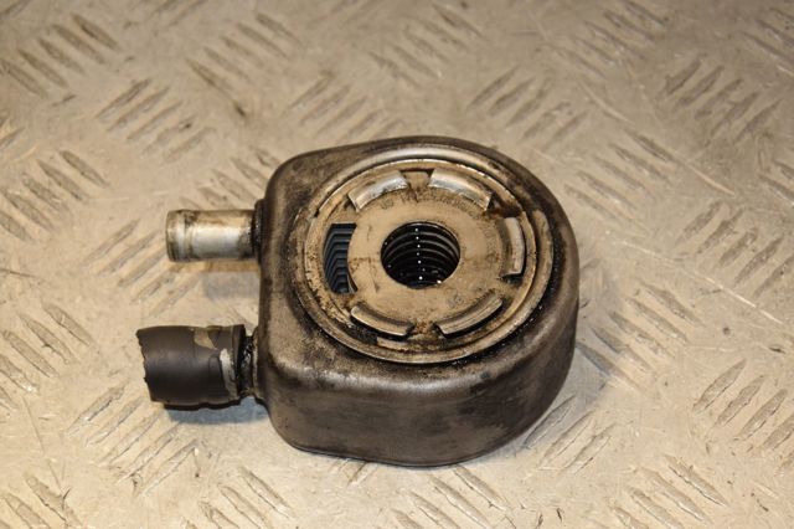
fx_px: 2182
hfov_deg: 20.6
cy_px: 264
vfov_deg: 13.8
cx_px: 397
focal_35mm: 99
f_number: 7.1
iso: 800
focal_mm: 66
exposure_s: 1/200
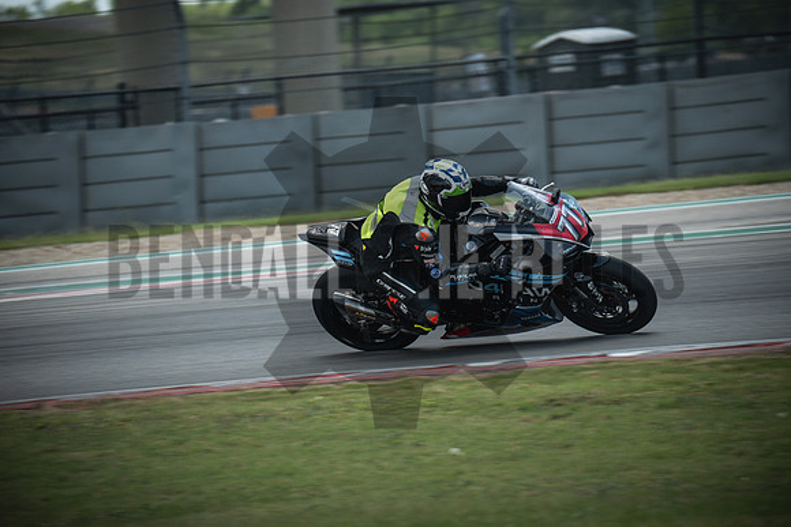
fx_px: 6966
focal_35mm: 317
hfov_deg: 6.5
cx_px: 396
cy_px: 264
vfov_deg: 4.3
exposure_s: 1/500
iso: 250
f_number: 5
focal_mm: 211
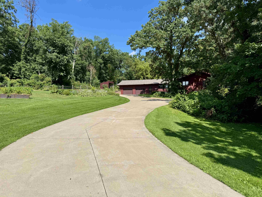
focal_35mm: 24
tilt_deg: -1.9
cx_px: 131
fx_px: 182
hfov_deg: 71.6
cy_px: 98
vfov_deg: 56.8
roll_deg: +0.4
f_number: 1.78
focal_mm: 6.76
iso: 80
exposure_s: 1/6410
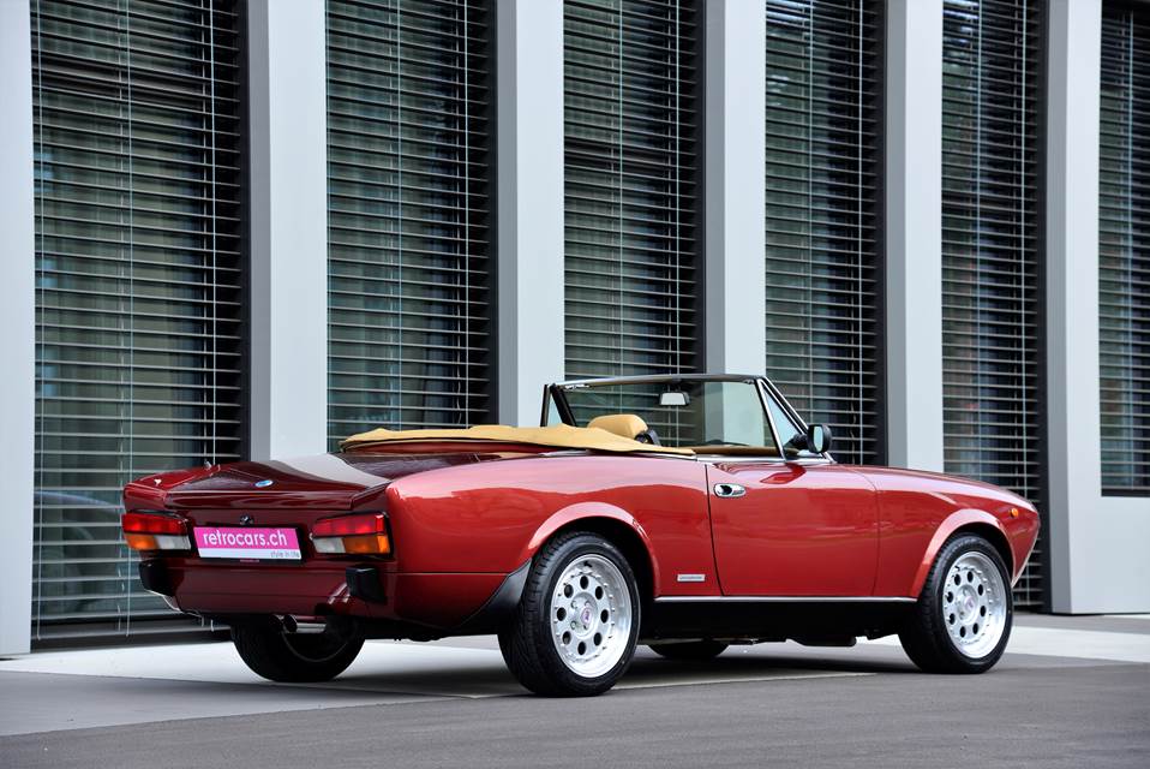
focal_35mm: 86
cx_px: 575
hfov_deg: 23.6
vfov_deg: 15.9
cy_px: 384
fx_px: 2749
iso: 200
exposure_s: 1/125
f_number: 6.3
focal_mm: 86
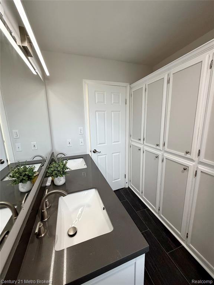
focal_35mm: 14
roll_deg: +1.2
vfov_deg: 102.1
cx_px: 107
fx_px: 115
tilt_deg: -10.8
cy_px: 142
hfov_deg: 85.7
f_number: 2.2
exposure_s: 1/121
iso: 320
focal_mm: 2.22
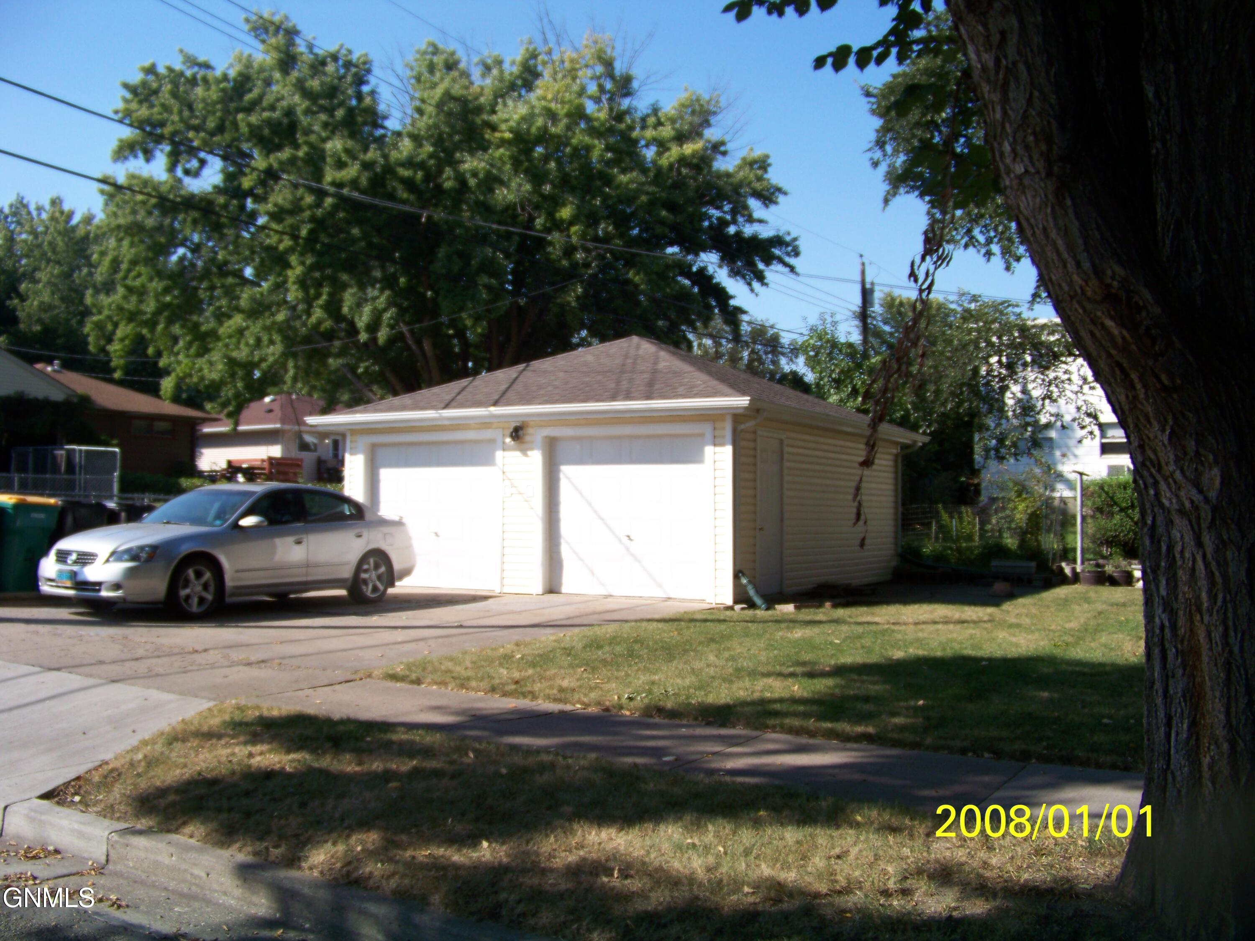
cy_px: 470
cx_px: 628
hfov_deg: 55.4
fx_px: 1196
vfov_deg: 42.9
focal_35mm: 33
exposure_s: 1/640
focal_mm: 5.85
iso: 64
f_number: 2.8
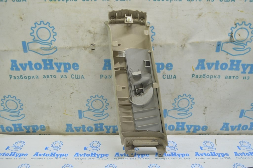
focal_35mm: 32
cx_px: 126
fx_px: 221
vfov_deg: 41.6
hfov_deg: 59.5
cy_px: 84
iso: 400
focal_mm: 21
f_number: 5.6
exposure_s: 1/20
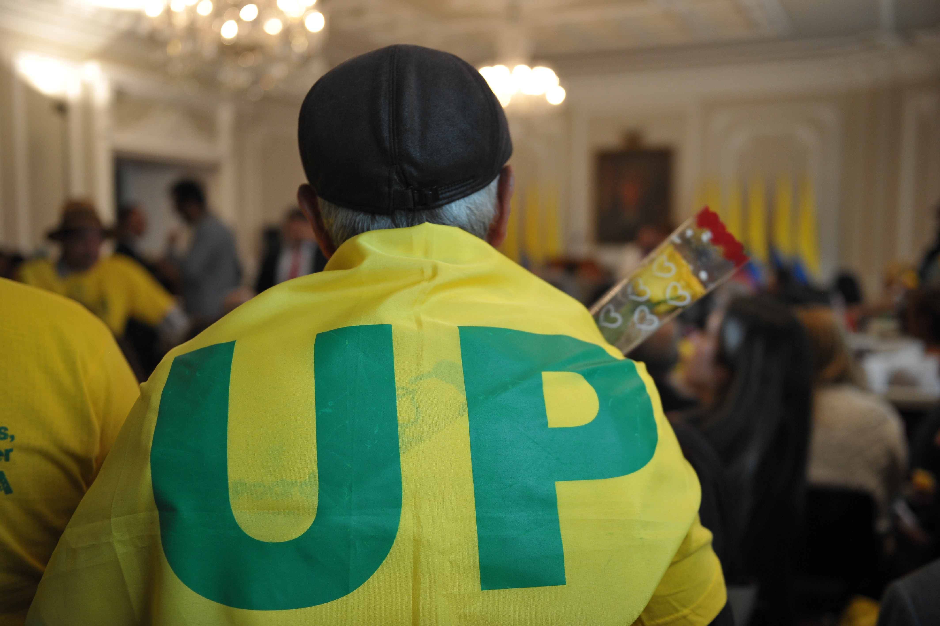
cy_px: 313
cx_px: 470
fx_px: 992
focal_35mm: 38
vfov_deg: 35.0
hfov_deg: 50.7
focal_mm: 38
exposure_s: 1/640
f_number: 2.8
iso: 1600
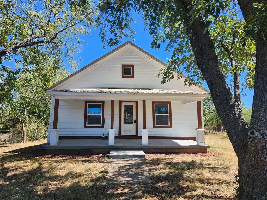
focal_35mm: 23
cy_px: 100
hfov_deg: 73.9
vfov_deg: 58.9
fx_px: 177
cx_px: 134
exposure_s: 1/547
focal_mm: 5.54
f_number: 1.8
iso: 25
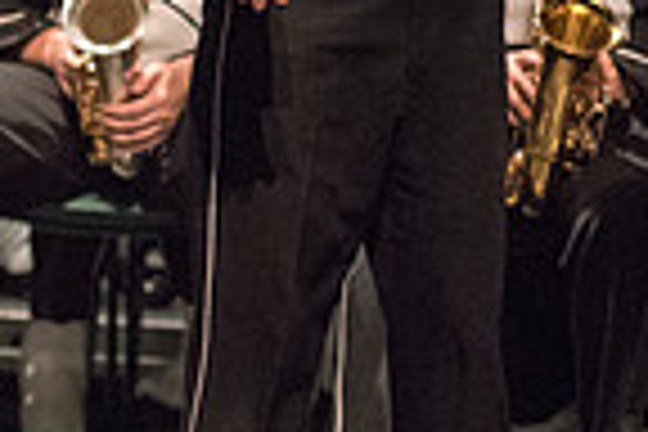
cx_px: -351
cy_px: 97
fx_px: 21688
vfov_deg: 1.1
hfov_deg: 1.7
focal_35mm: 1205
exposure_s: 1/500
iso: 4000
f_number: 2.8
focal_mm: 300
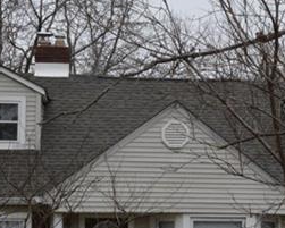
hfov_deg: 10.9
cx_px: 389
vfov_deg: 9.0
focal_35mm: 172
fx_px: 1451
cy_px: 159
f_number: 11
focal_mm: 30
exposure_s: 1/500
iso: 1600
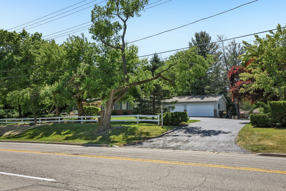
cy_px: 96
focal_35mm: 30
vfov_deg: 43.6
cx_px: 143
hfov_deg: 61.9
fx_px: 238
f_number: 8
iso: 400
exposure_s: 1/640
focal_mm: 20
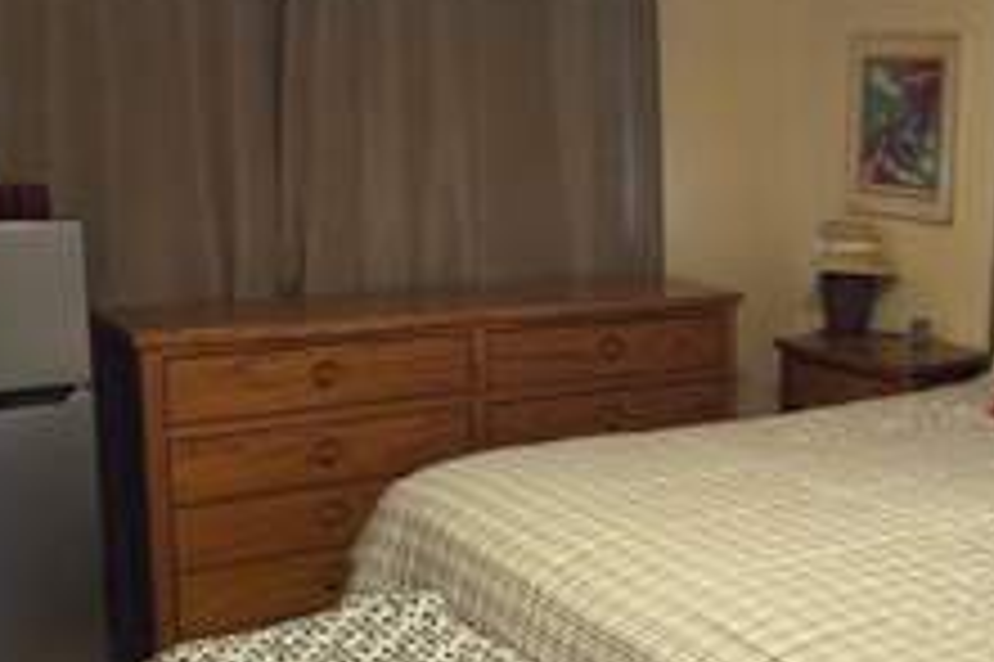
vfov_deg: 25.9
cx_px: 810
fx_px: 1435
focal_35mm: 52
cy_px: 345
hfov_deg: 36.8
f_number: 1.8
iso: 1600
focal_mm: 5.4
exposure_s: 1/120
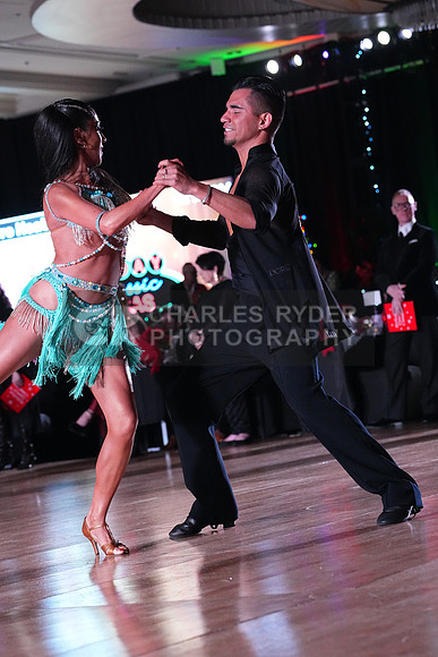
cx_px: 219
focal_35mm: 106
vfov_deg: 19.3
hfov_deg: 12.9
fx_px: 1933
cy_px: 328
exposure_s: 1/400
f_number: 5.6
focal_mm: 106
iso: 10000
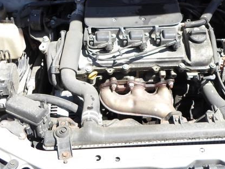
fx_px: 312
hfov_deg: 39.5
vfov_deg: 29.6
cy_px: 36
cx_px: 134
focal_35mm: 48
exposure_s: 1/500
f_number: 2.5
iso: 80
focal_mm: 4.5
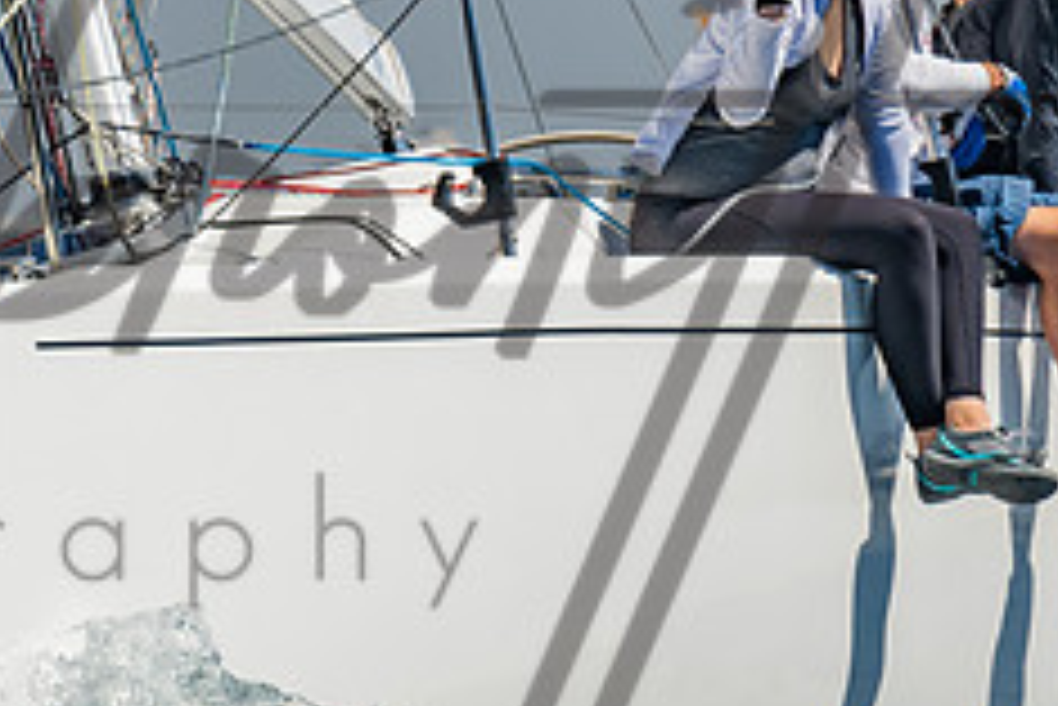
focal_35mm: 762
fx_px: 22407
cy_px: 147
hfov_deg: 2.7
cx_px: 131
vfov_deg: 1.8
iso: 160
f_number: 6.3
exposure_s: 1/500
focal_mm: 200
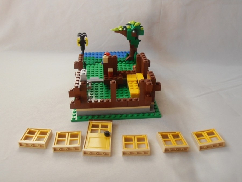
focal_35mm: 37
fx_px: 259
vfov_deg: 38.7
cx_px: 121
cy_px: 91
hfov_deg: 50.1
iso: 80
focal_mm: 6.61
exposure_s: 1/60
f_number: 3.9
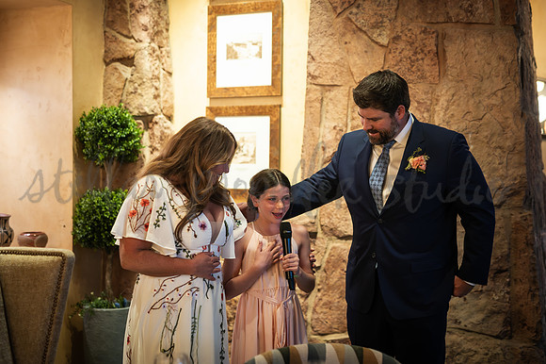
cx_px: 273
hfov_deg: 38.7
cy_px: 182
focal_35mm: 51
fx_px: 778
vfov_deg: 26.3
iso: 2500
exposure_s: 1/125
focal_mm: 50
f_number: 2
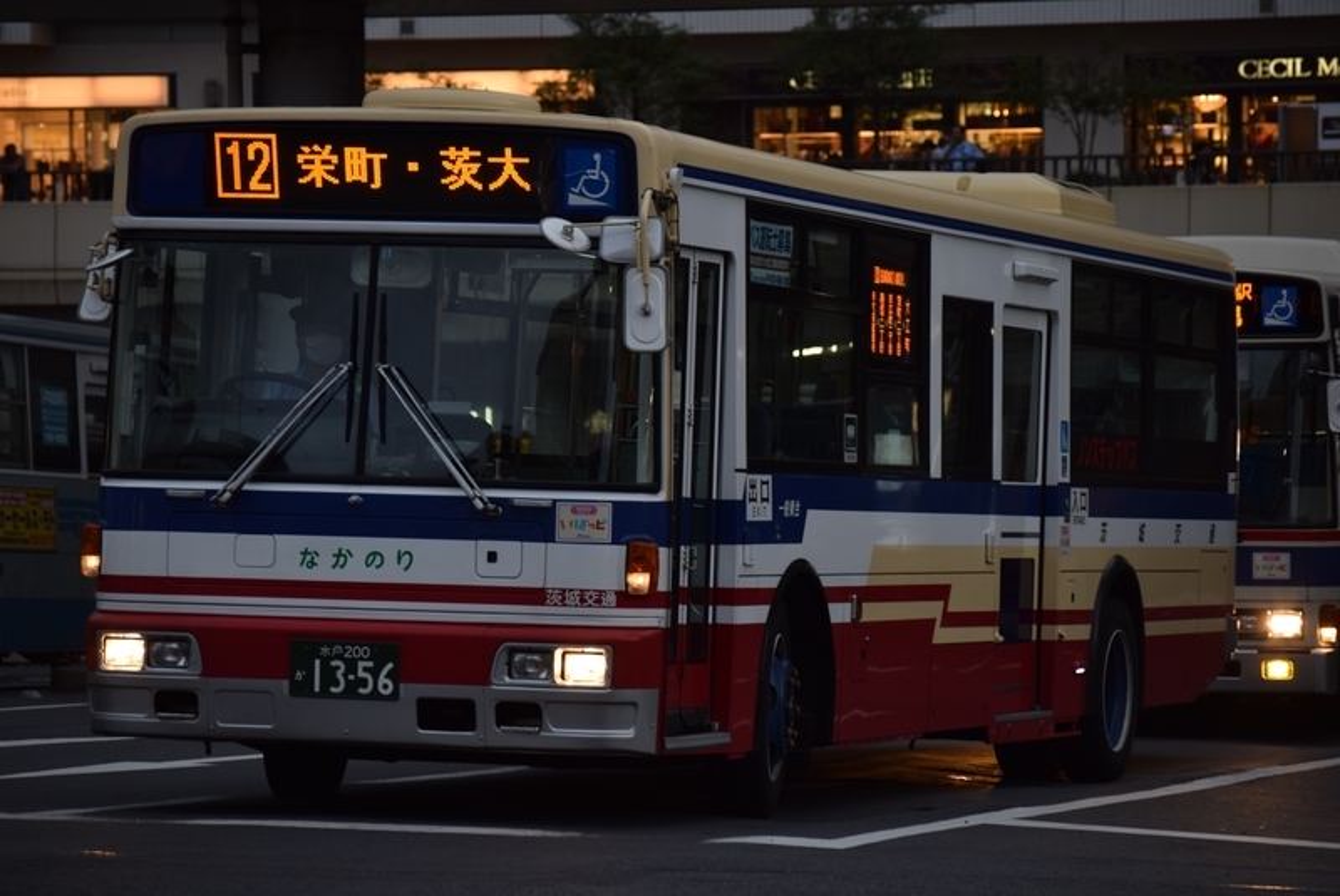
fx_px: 5868
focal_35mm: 158
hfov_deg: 13.0
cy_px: 448
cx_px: 670
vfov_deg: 8.7
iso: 200
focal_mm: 105
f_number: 4.5
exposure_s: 1/80
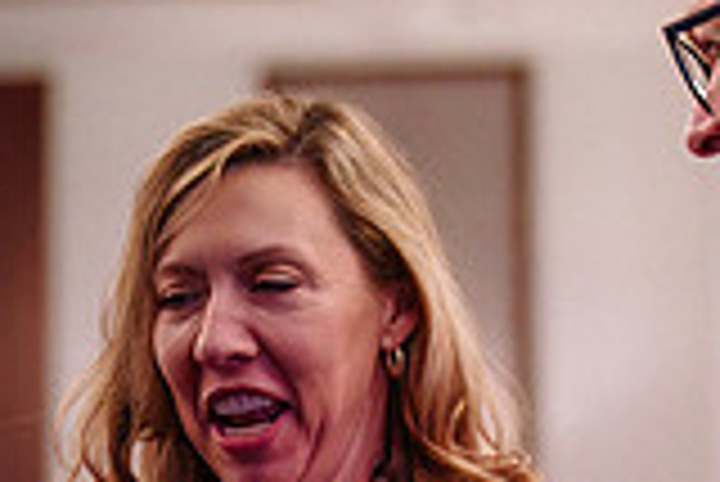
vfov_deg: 5.1
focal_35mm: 269
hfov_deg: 7.6
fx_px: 5385
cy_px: 567
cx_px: 342
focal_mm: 70
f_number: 2.8
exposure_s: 1/200
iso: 2500
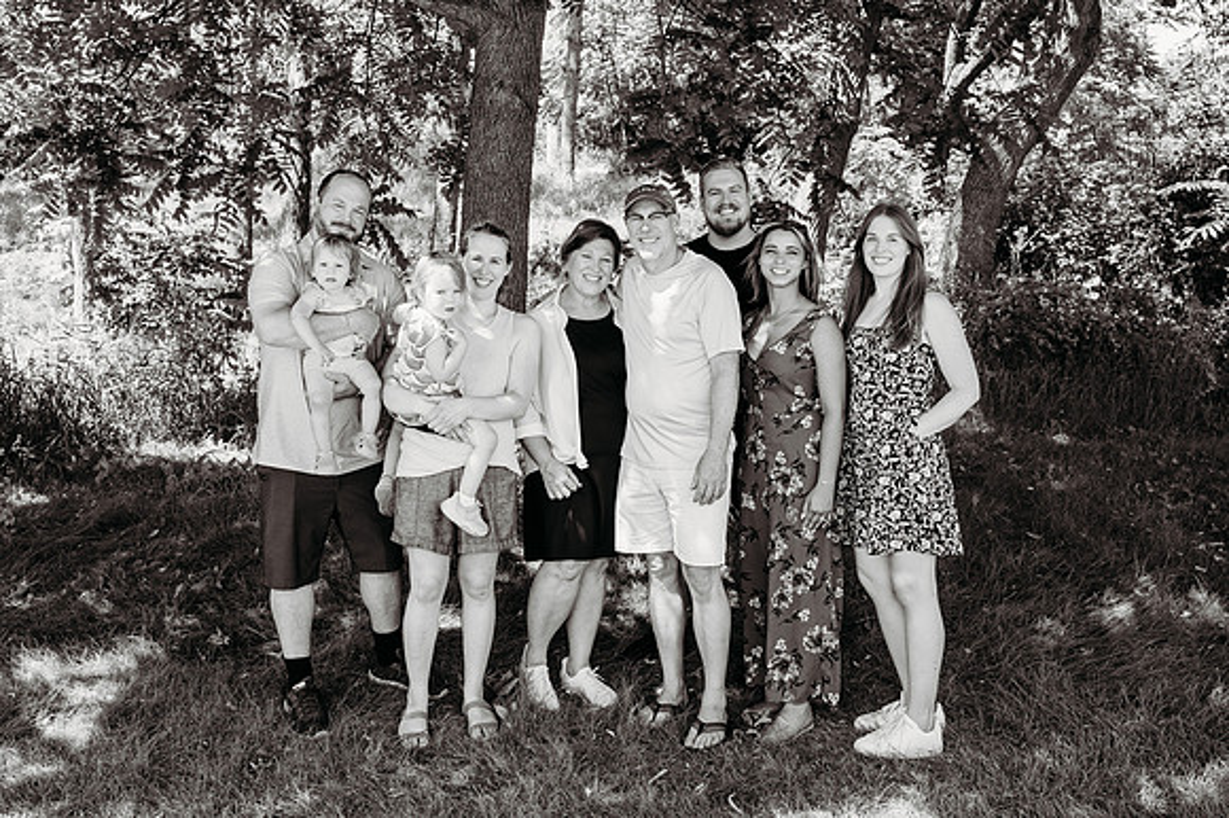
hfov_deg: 52.1
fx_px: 1256
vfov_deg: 35.9
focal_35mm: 37
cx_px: 566
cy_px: 323
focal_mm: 29
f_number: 4.5
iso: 160
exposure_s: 1/200
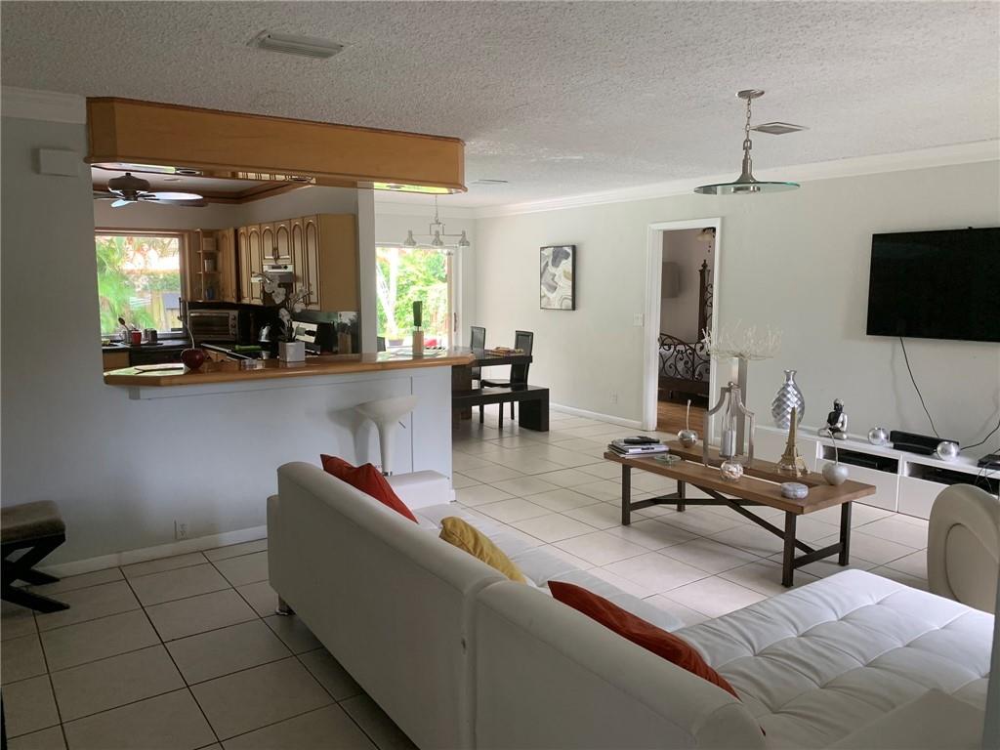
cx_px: 500
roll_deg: +0.4
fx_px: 751
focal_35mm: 26
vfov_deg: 53.1
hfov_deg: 67.3
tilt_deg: -6.7
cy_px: 375
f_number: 1.8
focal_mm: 4.25
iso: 100
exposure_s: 1/62
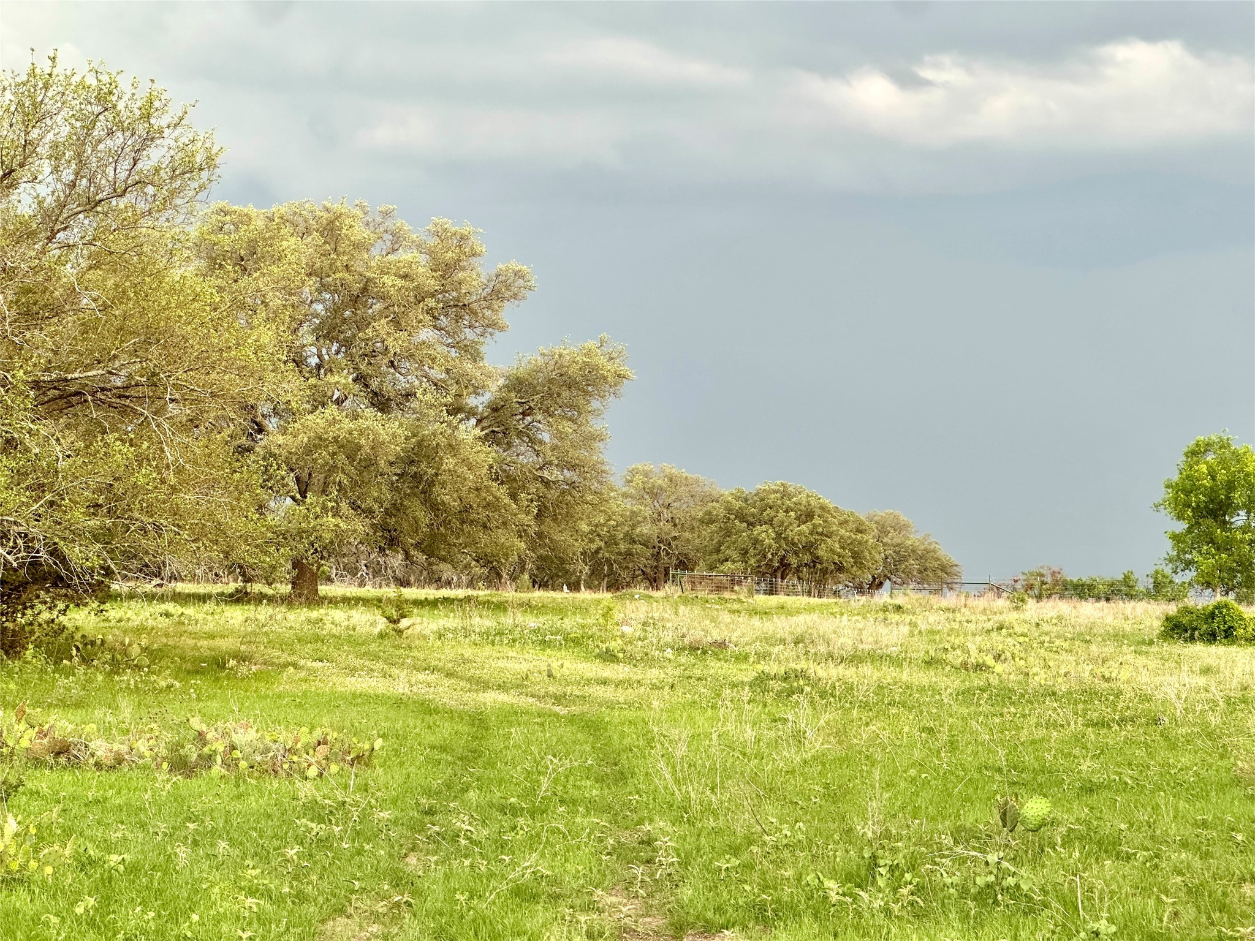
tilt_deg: +3.5
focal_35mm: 77
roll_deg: -1.3
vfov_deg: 19.1
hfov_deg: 25.3
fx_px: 2792
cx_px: 628
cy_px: 470
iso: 125
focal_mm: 9
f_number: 2.8
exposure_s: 1/99
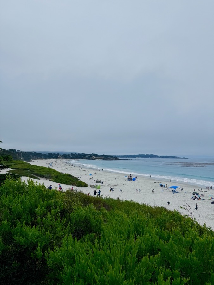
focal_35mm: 24
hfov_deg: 56.8
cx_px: 107
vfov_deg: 71.6
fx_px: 198
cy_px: 142
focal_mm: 6.76
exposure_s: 1/11905
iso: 80
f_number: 1.78
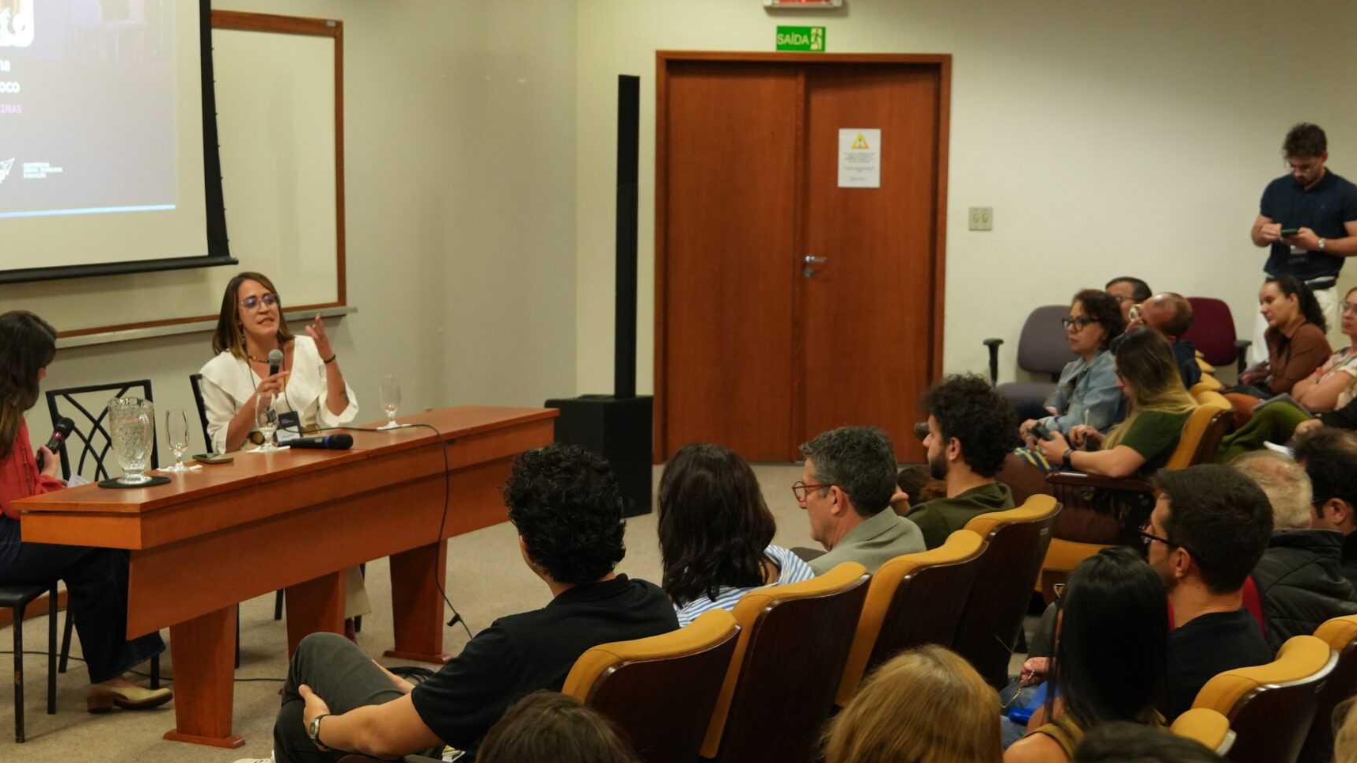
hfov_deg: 34.4
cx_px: 669
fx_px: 2195
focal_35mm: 61
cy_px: 478
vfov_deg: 19.7
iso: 1250
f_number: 2.8
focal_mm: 26
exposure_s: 1/125
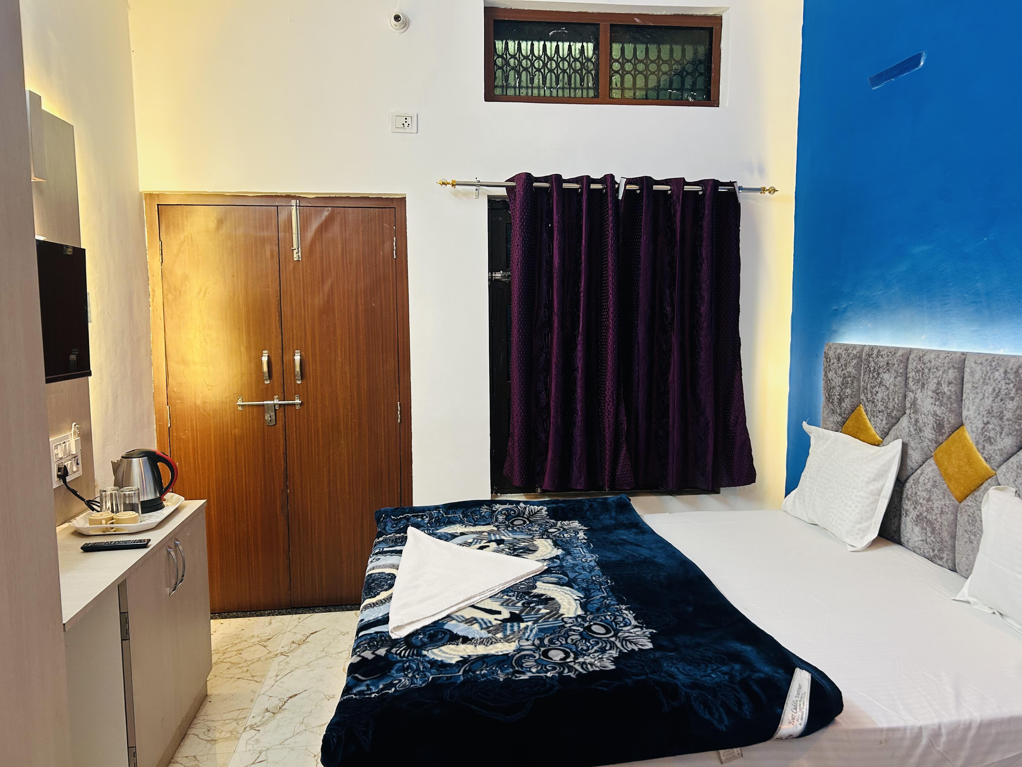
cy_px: 384
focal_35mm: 26
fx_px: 768
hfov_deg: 67.3
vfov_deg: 53.1
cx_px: 511
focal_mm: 5.7
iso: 125
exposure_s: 1/50
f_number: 1.5
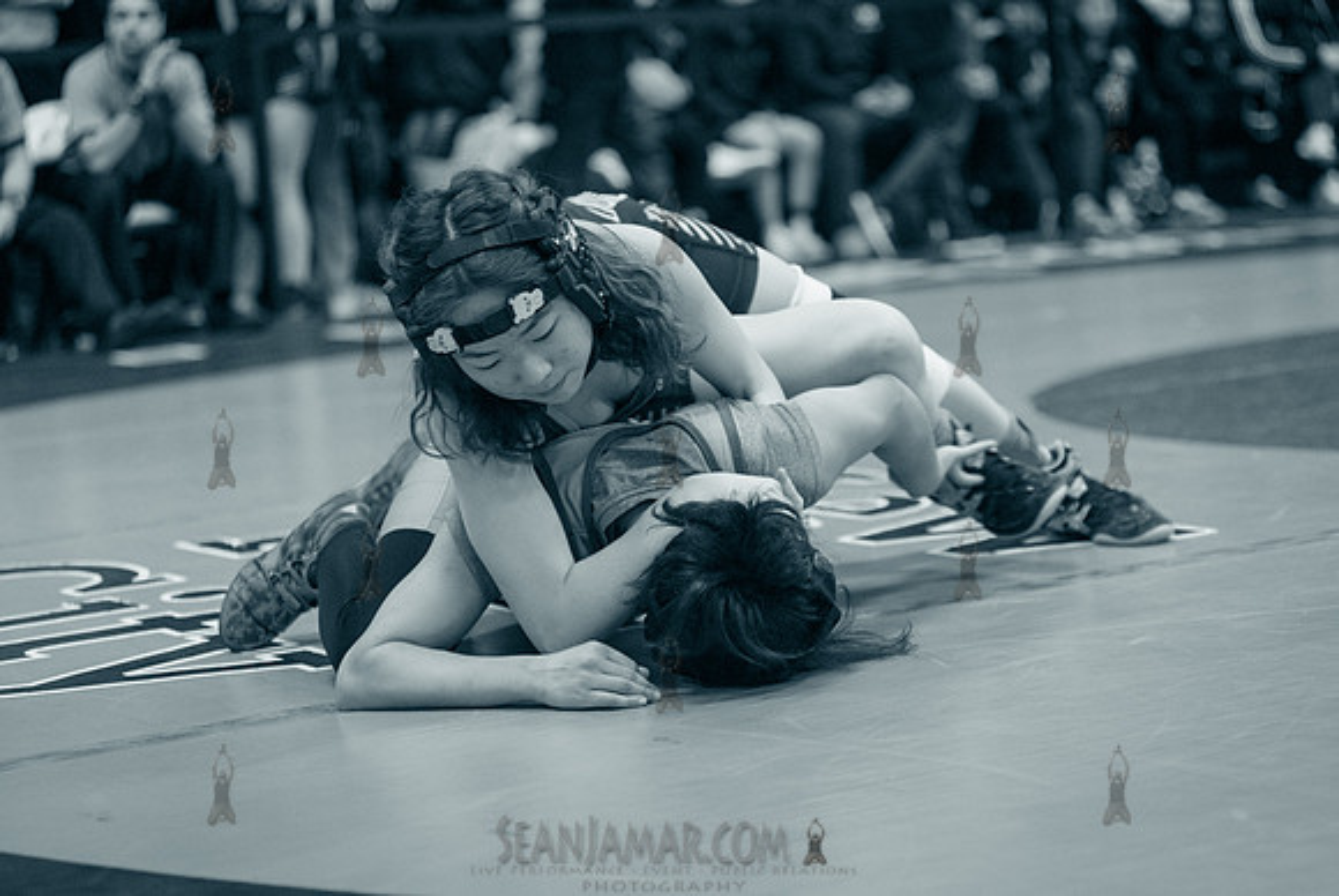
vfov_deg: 16.2
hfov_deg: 24.0
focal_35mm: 84
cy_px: 472
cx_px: 708
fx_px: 3146
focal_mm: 80
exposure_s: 1/320
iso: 4000
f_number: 2.8
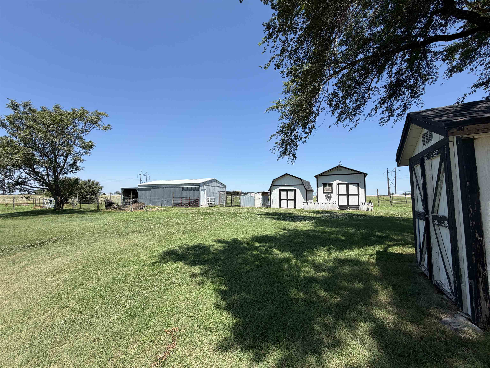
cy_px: 184
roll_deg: -0.2
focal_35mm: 14
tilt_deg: +3.1
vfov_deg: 85.7
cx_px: 245
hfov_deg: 102.1
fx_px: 198
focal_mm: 2.22
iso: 25
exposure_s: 1/770
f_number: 2.2
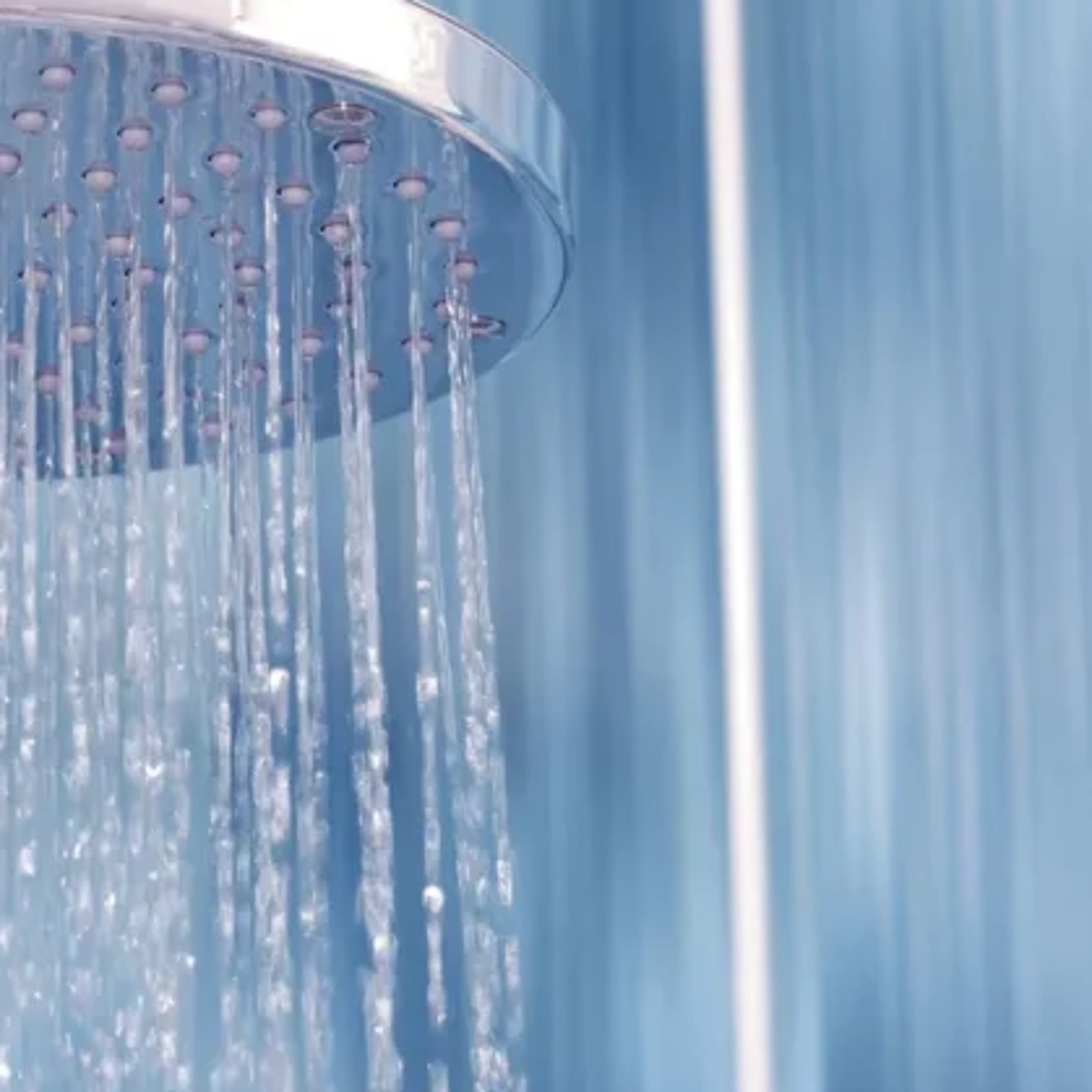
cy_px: 555
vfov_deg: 11.2
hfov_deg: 11.0
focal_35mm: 156
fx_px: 5568
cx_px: -167
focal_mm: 50
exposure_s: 1/180
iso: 100
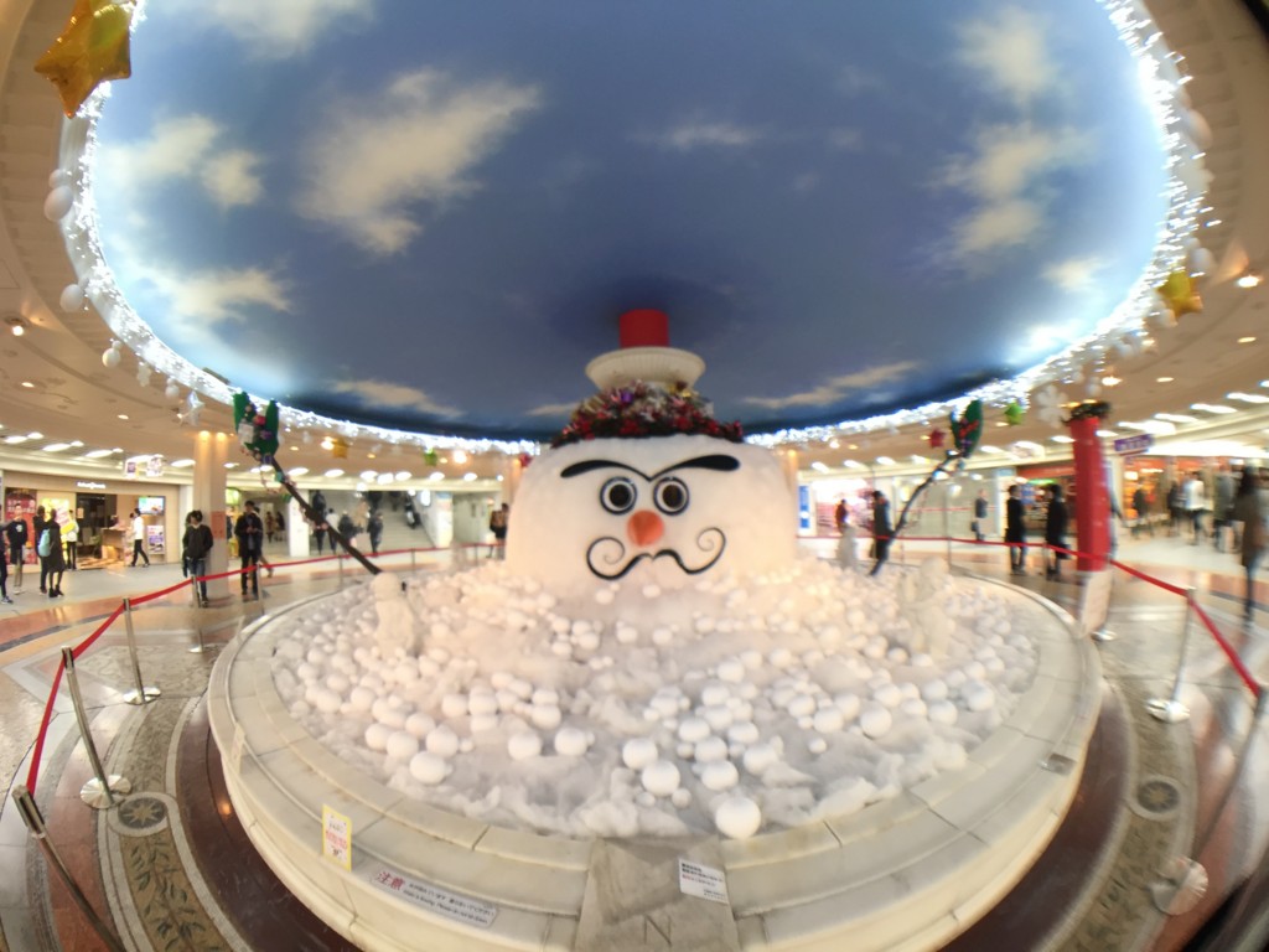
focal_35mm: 29
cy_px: 476
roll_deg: +2.3
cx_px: 634
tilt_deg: +4.6
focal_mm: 4.15
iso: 64
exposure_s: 1/30
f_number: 2.2
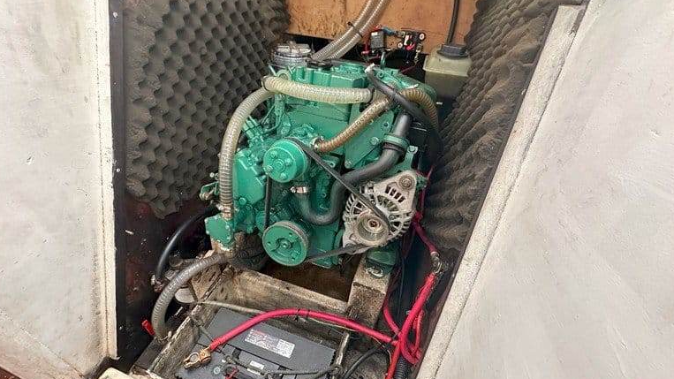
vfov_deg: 66.7
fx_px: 286
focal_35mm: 16
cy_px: 218
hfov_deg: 99.4
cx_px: 331
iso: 640
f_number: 2.2
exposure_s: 1/60
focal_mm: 2.22
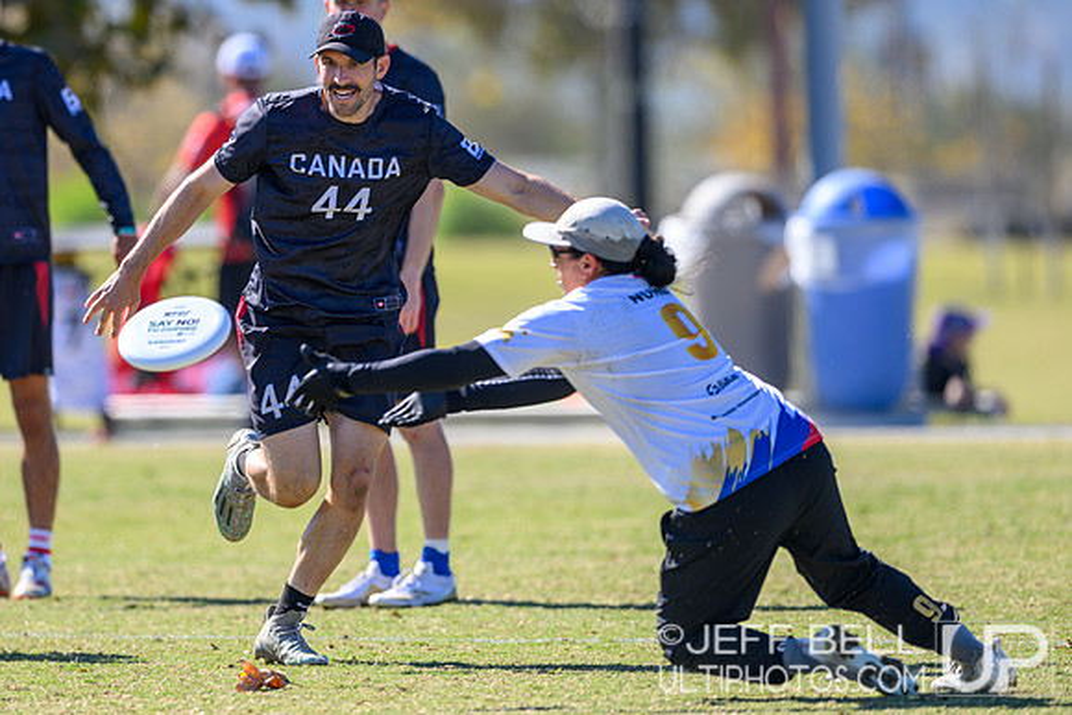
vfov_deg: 2.3
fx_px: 17991
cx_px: 266
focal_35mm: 604
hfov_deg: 3.4
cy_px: 293
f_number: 3.2
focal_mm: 400
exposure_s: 1/800
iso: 100
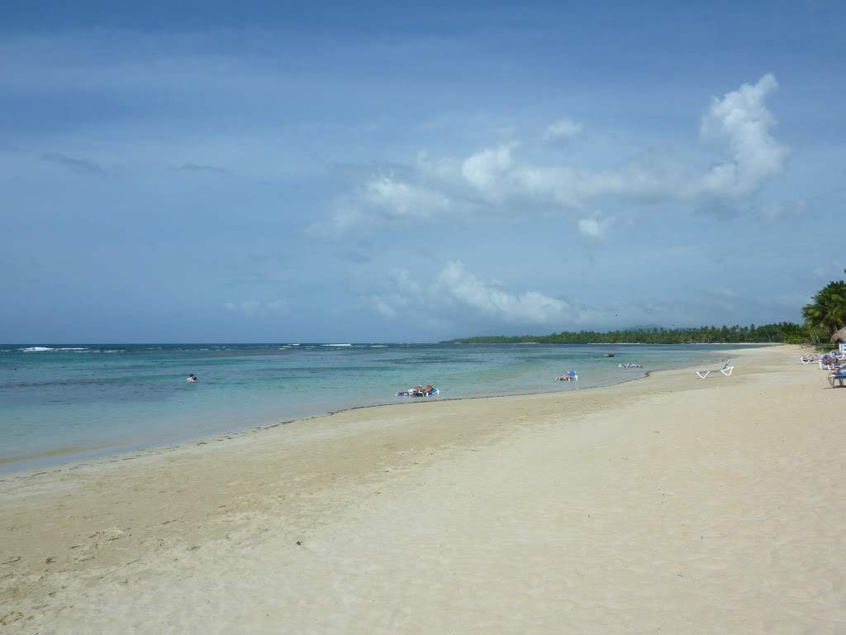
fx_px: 611
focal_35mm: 25
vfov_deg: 54.9
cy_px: 318
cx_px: 423
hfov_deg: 69.4
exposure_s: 1/800
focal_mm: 4.1
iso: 80
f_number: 5.6
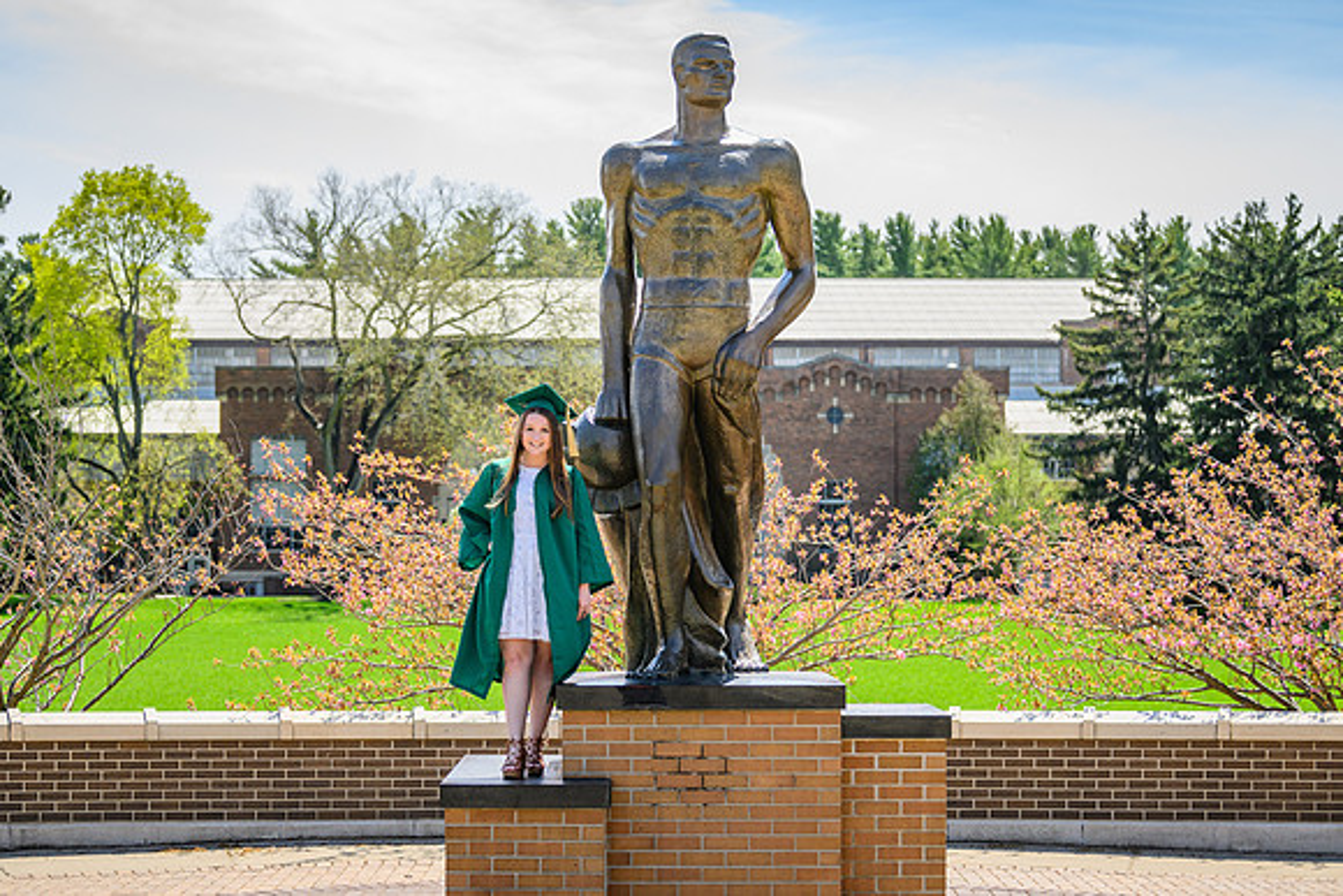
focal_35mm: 83
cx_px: 678
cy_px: 448
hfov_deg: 24.4
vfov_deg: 16.4
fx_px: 3103
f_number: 4
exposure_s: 1/2500
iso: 400
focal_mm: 82
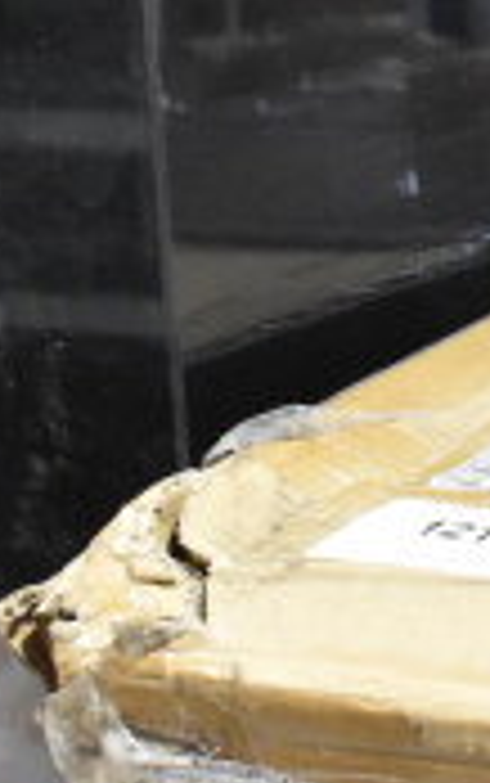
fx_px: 2406
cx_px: 1155
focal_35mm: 113
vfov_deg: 18.4
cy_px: 475
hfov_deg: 10.2
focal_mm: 21
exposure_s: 1/200
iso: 6400
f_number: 7.1
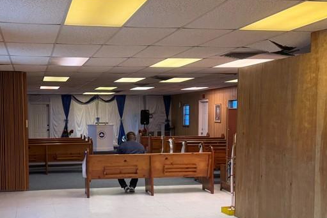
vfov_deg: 26.9
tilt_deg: -4.6
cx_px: 113
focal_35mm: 50
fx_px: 454
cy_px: 145
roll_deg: +0.0
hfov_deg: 39.2
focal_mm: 6.76
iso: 160
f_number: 1.78
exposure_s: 1/120
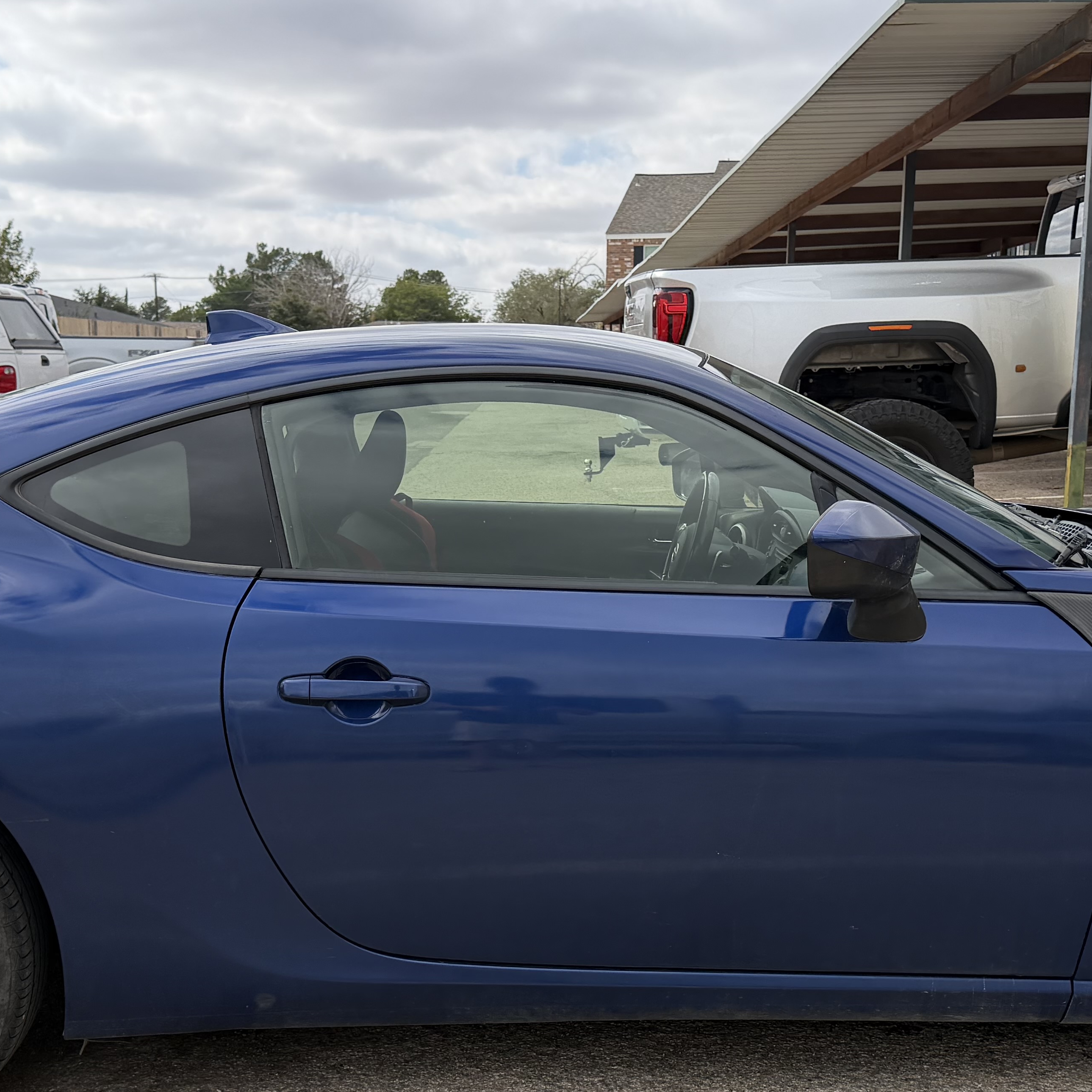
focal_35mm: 47
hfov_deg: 36.0
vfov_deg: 35.8
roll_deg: +0.0
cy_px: 694
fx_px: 1677
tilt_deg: -8.1
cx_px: 513
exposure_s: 1/3953
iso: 100
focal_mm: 6.76
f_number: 1.78
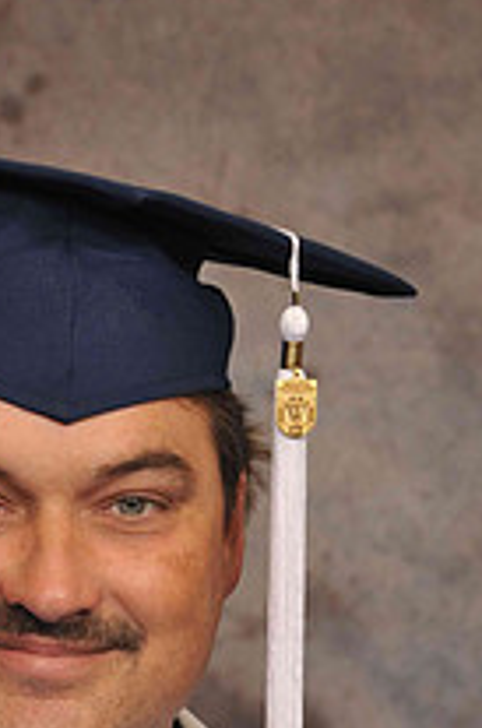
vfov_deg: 8.4
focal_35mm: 245
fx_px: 4947
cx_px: 26
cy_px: 710
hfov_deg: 5.6
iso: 200
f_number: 5.6
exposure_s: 1/60
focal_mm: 75
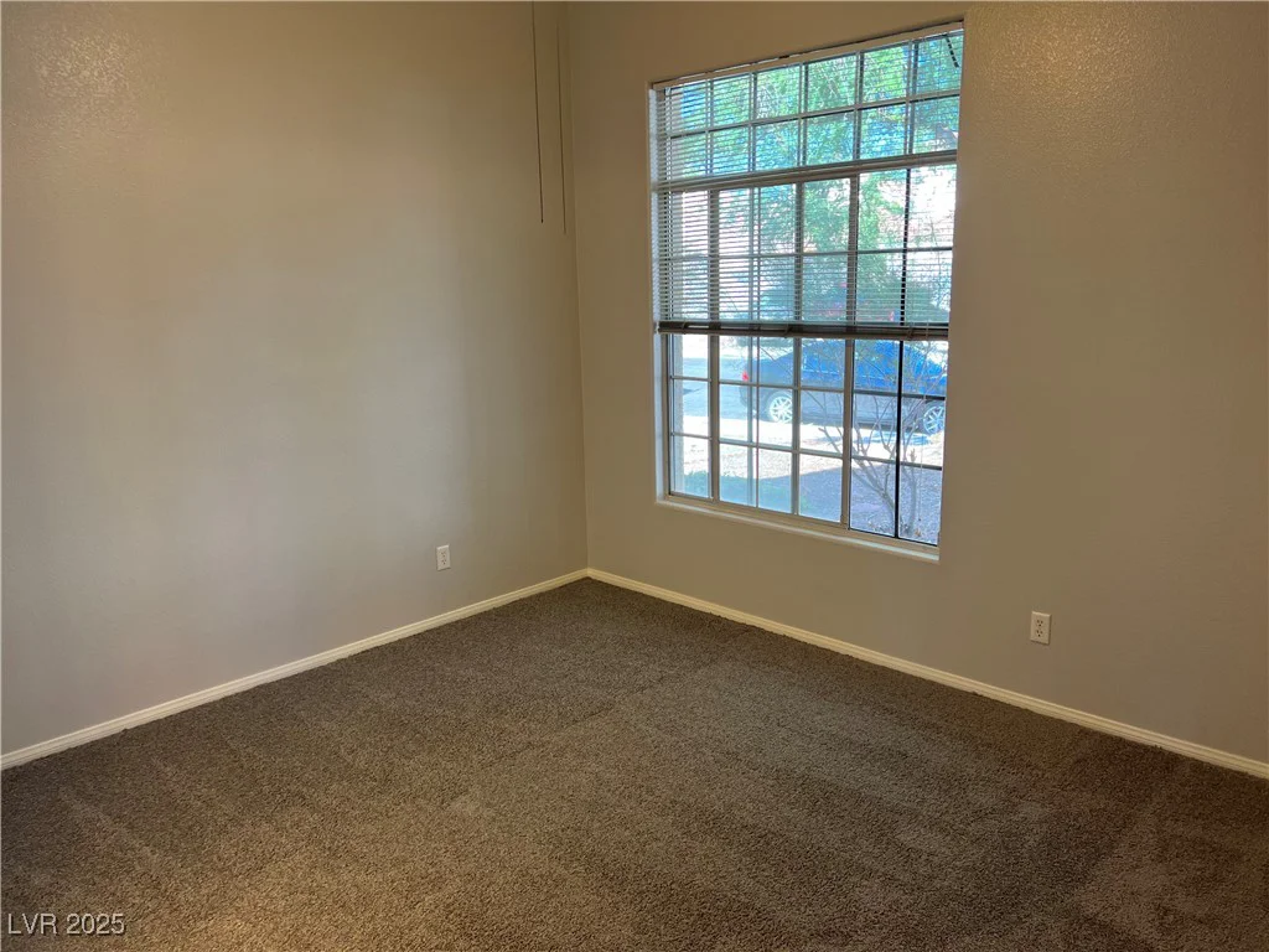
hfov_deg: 67.3
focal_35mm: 26
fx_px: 953
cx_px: 634
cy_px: 476
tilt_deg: -12.0
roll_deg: +0.2
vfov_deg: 53.1
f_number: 1.5
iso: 80
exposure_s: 1/60
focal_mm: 5.7
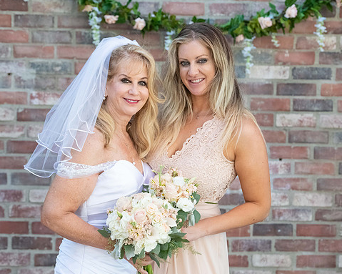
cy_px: 137
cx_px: 144
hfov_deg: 17.8
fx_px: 1093
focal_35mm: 108
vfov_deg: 14.3
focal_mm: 95
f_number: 5
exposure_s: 1/1250
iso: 1250
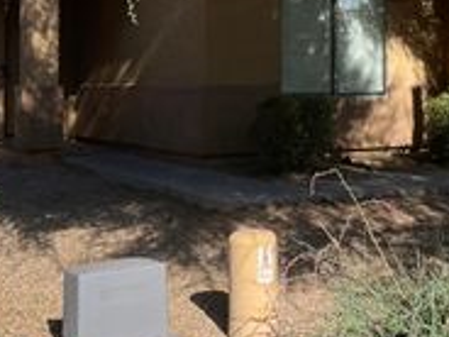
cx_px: 398
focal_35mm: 79
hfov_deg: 24.1
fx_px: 1025
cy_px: 48
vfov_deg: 18.4
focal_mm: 3
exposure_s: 1/1342
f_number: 1.8
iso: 16
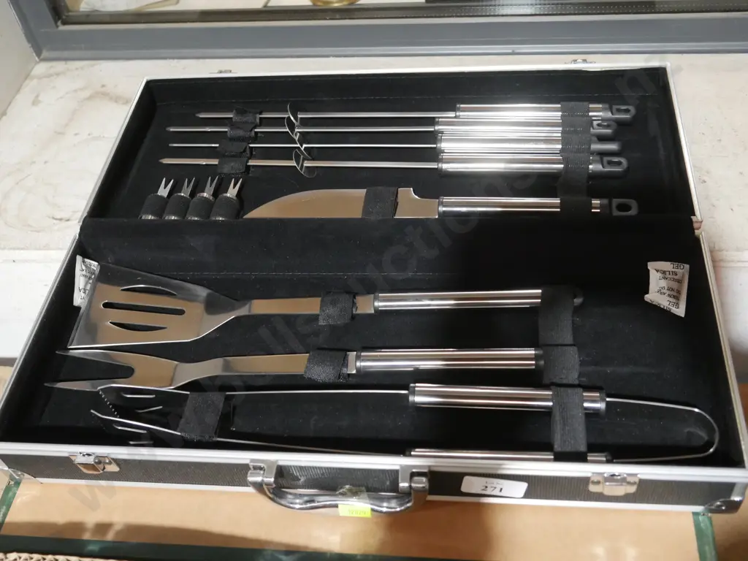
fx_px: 821
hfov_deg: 49.0
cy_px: 280
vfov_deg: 37.7
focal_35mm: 38
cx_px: 374
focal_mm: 19
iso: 2500
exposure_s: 1/60
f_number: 4.5
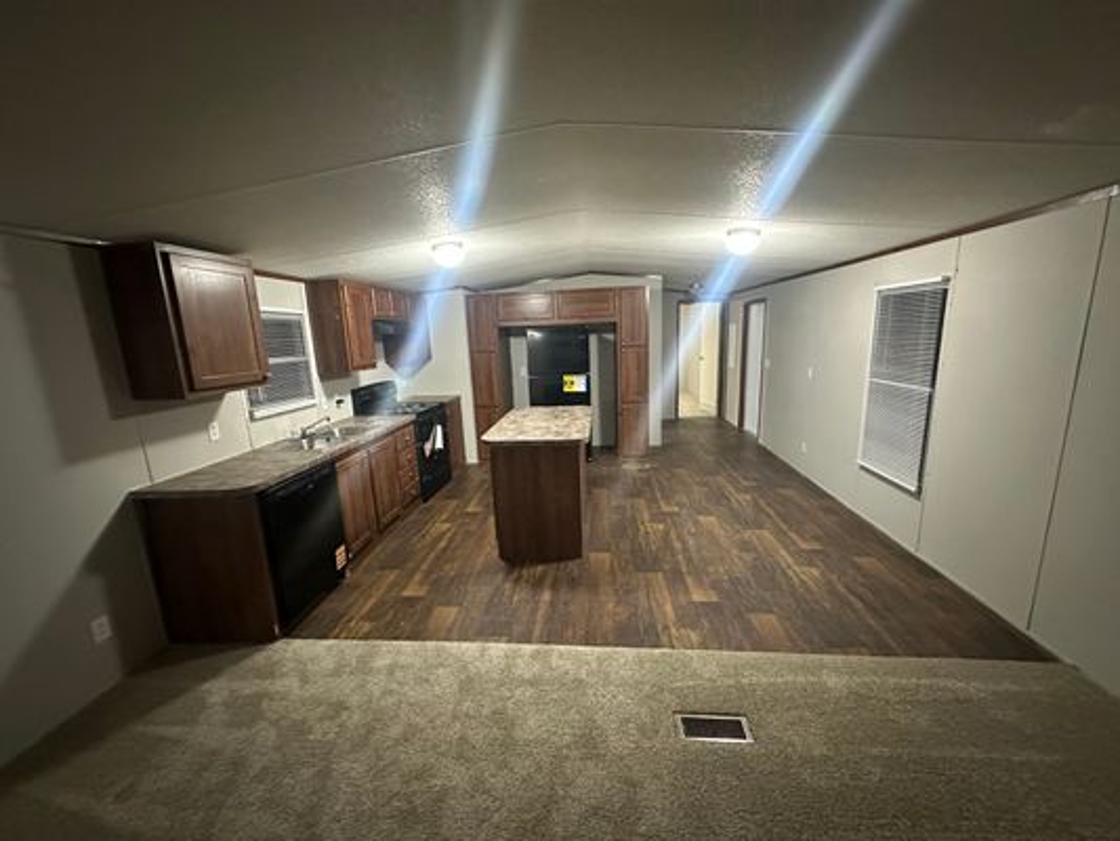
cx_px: 560
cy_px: 420
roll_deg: +2.0
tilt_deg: -11.0
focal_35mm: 14
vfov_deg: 85.7
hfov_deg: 102.1
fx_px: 453
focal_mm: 2.22
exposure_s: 1/40
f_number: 2.2
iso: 1000
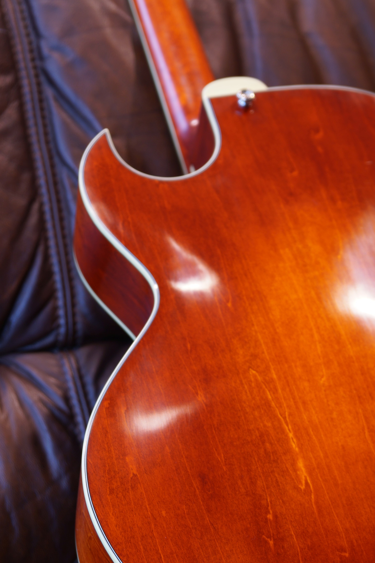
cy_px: 282
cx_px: 188
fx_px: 1758
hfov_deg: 12.2
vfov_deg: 18.2
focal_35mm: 112
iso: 100
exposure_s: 1/8
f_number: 5
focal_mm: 75
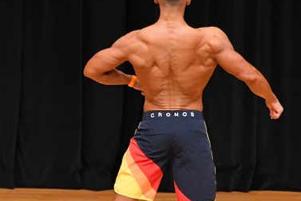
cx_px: 175
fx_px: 4358
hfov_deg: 4.0
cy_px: 144
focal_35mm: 521
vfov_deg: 2.6
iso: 4000
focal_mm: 170
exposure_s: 1/400
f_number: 5.6
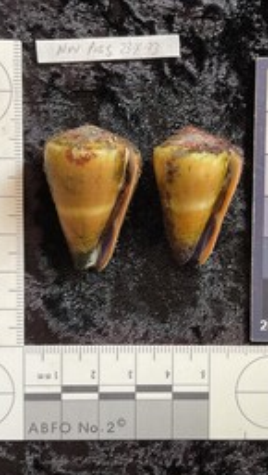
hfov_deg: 27.7
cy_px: 241
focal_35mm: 43
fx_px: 542
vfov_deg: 47.3
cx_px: 163
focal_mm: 3
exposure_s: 1/60
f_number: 1.8
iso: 80
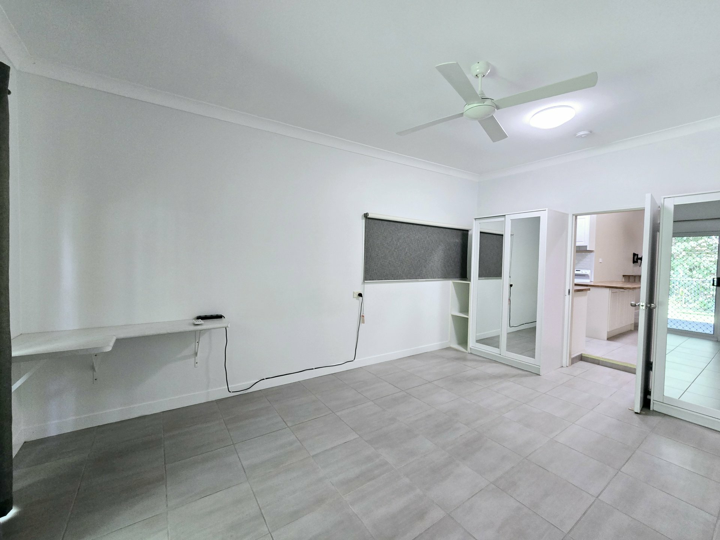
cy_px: 270
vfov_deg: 89.9
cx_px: 360
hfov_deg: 106.2
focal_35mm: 13
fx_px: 270
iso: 200
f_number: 2.2
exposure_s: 1/50
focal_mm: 2.2
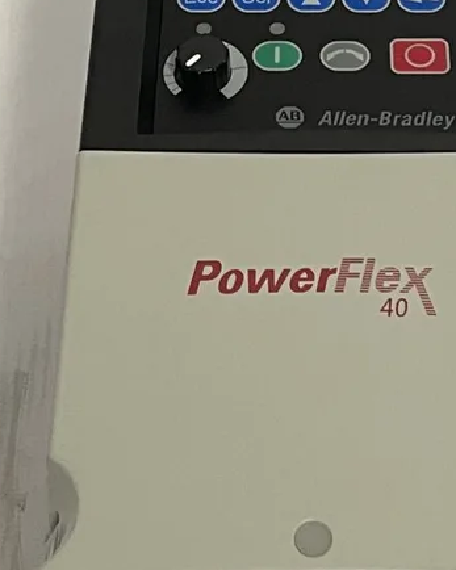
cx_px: 272
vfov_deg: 15.6
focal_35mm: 117
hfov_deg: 13.2
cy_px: -183
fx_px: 1974
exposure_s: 1/60
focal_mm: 4.2
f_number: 1.6
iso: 200
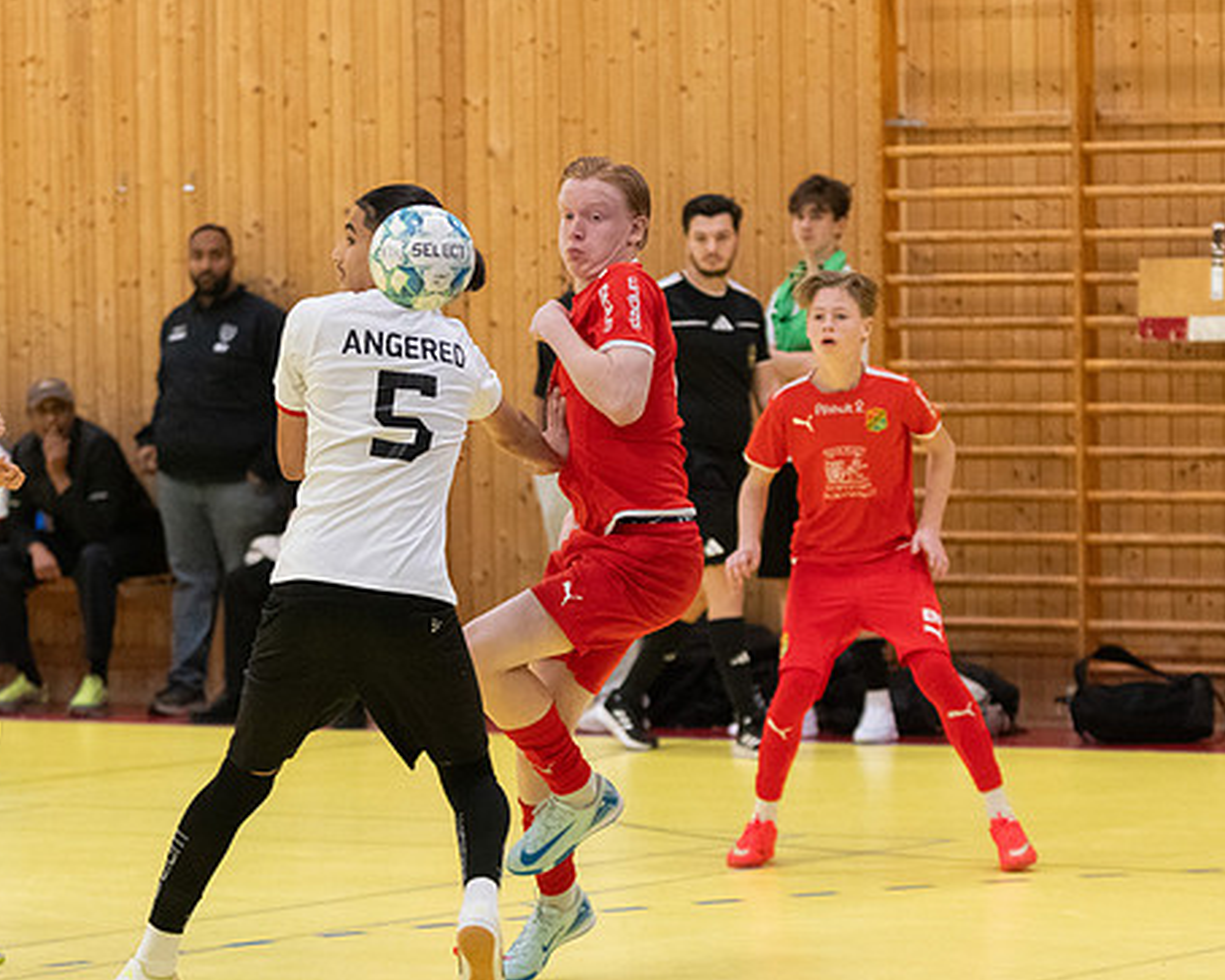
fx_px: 6851
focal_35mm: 189
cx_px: 567
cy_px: 490
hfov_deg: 10.2
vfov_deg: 8.2
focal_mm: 105
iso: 5600
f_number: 3.2
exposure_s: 1/640
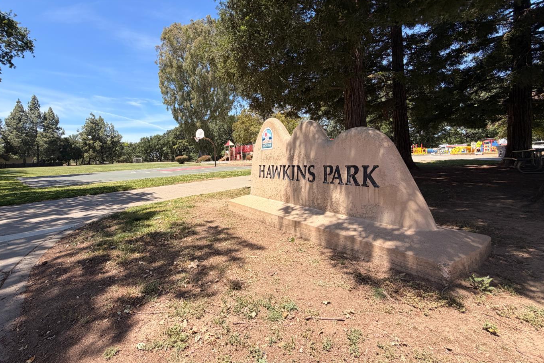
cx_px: 251
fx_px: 242
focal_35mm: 16
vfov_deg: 73.5
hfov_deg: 96.6
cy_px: 163
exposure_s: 1/770
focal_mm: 2.22
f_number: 2.2
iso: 40
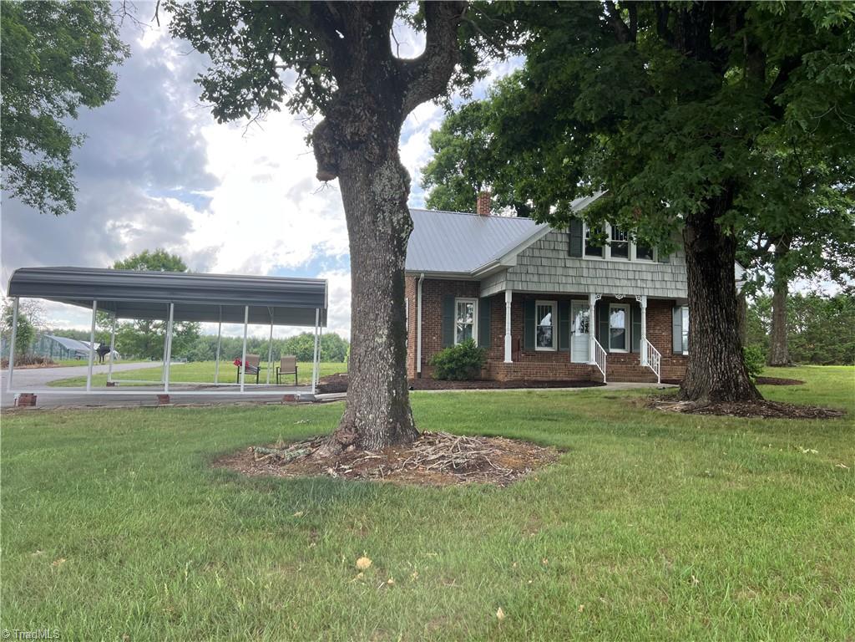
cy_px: 321
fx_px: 642
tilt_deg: +3.5
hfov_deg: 67.3
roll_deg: -1.7
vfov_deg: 53.1
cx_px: 428
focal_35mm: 26
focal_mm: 5.7
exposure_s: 1/949
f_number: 1.5
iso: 50
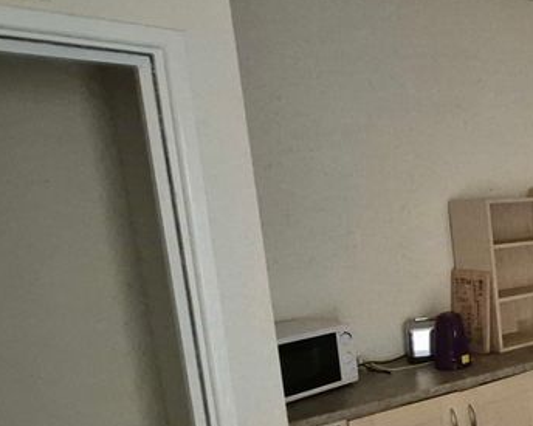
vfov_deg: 35.7
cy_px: 314
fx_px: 647
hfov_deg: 34.7
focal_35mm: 41
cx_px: 655
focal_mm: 1.74
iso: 1600
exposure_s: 1/25
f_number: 2.2
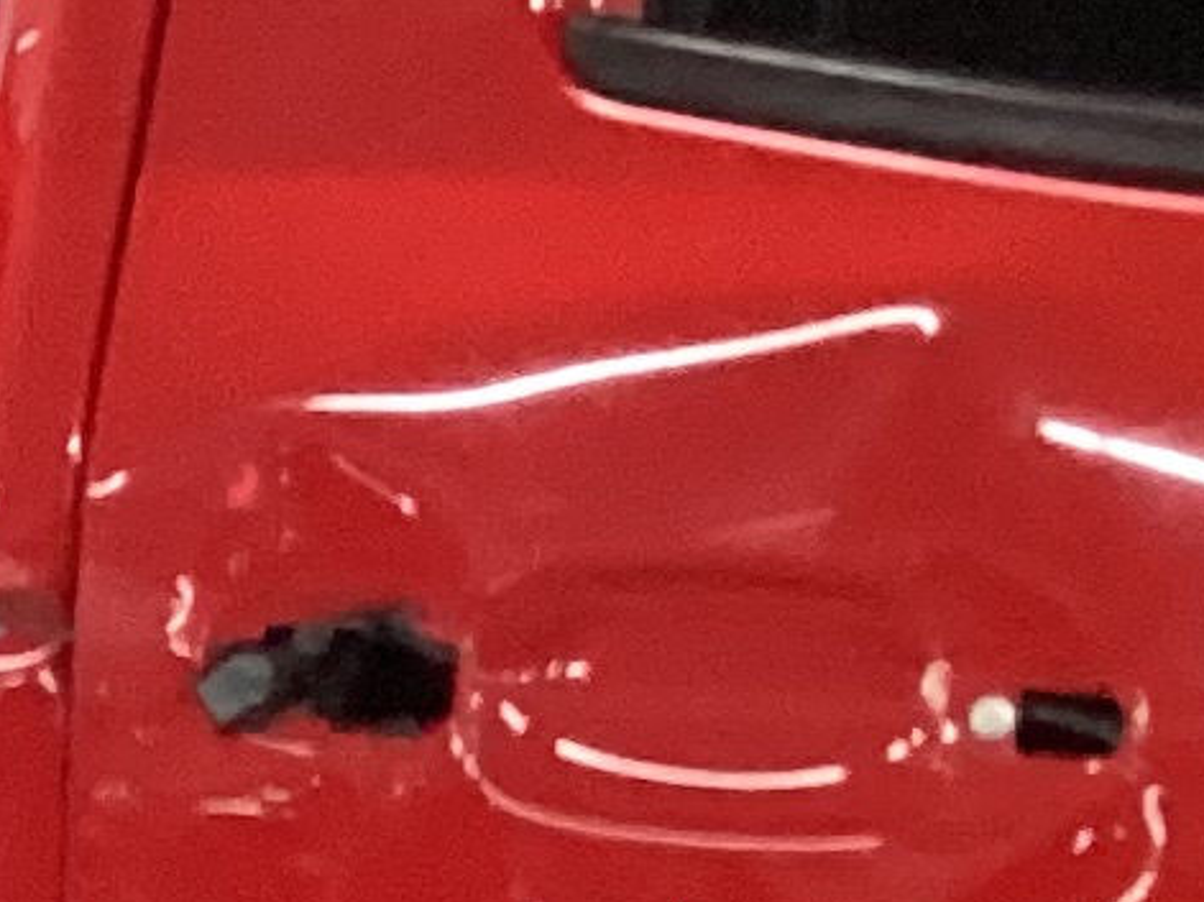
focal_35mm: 215
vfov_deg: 6.9
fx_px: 7476
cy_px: 1040
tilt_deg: -14.6
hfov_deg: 8.3
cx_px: -1950
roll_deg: +2.3
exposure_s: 1/40
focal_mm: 3.3
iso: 320
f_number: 2.4
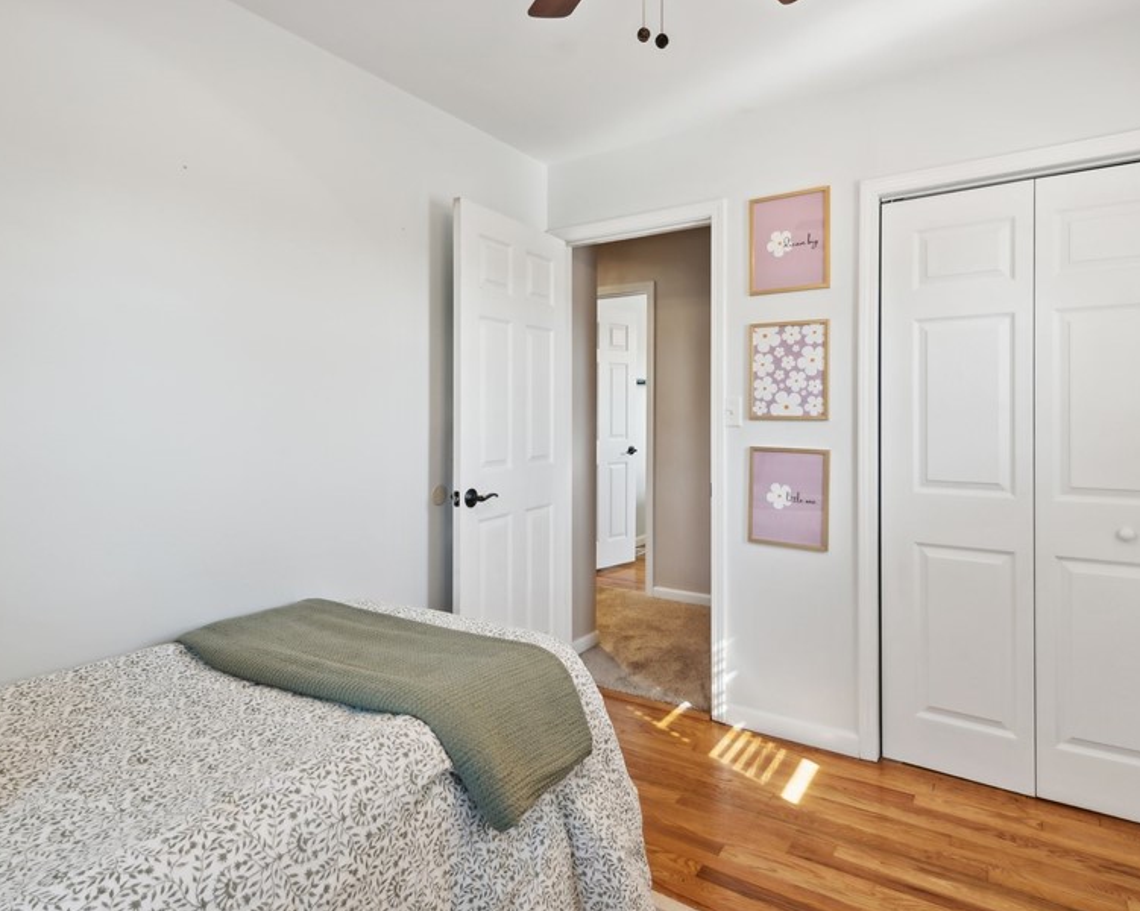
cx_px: 562
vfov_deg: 70.5
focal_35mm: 19
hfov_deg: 83.3
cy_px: 401
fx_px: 641
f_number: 11
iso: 50
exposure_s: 1/10
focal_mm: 14
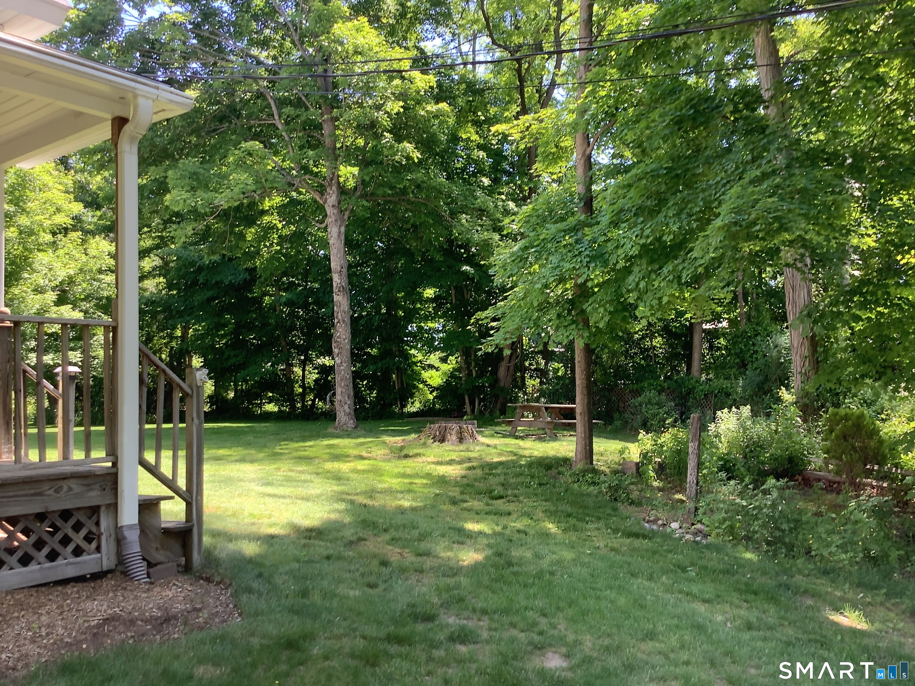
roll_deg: +3.0
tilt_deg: +0.8
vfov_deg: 45.4
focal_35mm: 31
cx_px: 458
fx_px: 819
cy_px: 343
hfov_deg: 58.4
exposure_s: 1/120
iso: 50
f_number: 2.4
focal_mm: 3.3
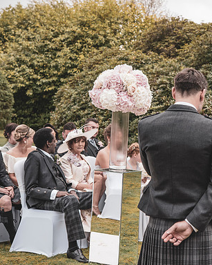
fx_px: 667
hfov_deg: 17.8
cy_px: 132
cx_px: 195
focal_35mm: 85
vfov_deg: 22.5
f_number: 5.6
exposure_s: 1/500
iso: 400
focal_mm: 60
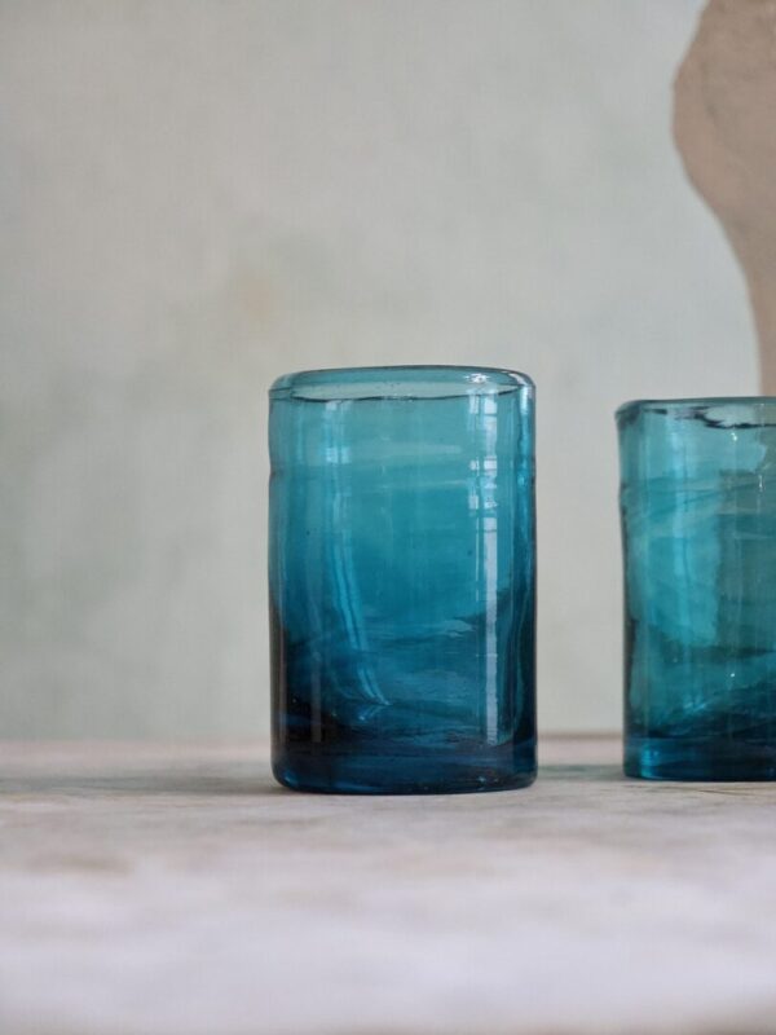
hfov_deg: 12.3
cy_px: 518
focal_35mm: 120
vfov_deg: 16.4
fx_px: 3587
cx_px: 388
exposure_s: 1/60
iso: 3200
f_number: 4
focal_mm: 60
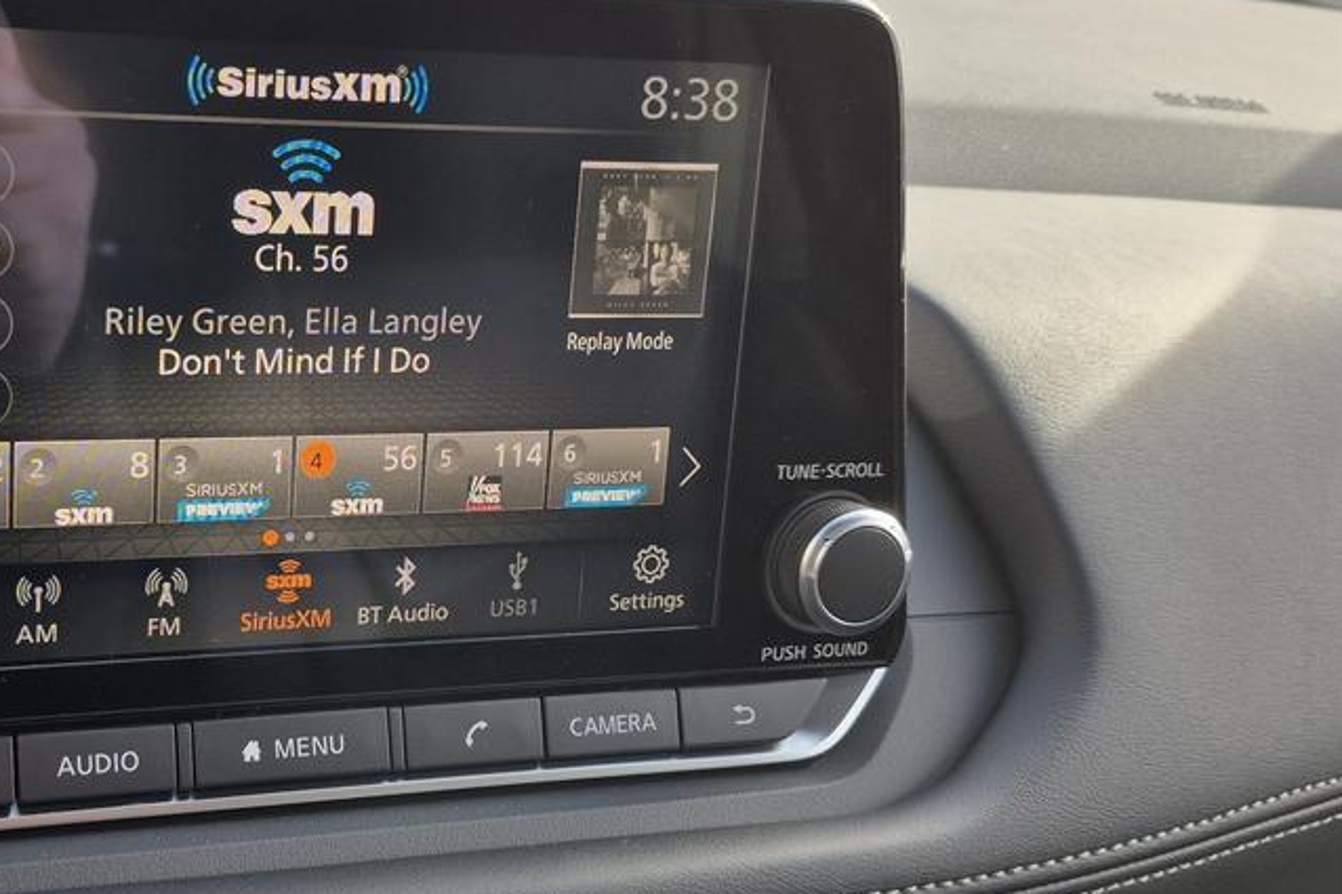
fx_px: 1789
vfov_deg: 28.0
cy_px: 484
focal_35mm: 48
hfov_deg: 39.5
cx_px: 273
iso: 25
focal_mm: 5.4
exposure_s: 1/370
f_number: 1.8
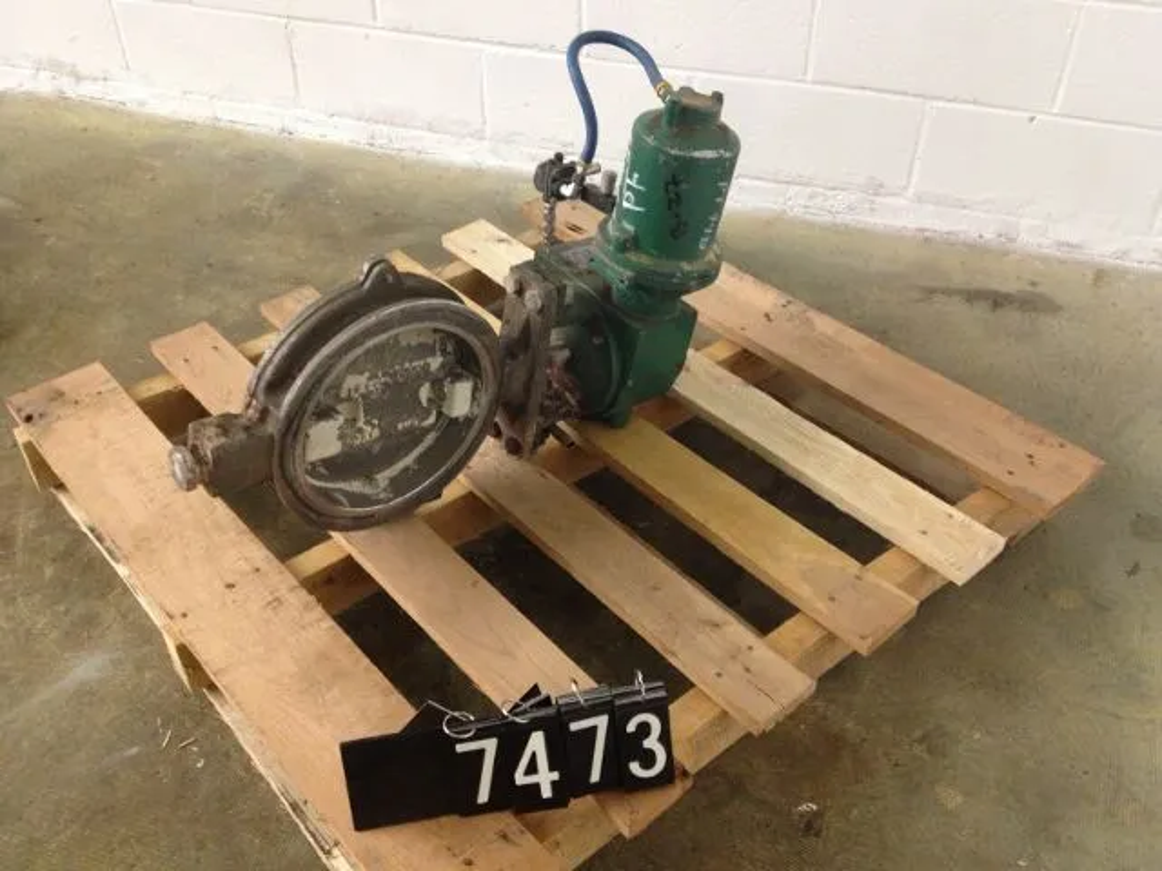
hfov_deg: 52.6
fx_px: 1175
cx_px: 581
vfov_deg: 40.7
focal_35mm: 35
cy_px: 436
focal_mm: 4.28
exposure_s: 1/20
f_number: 2.4
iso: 250
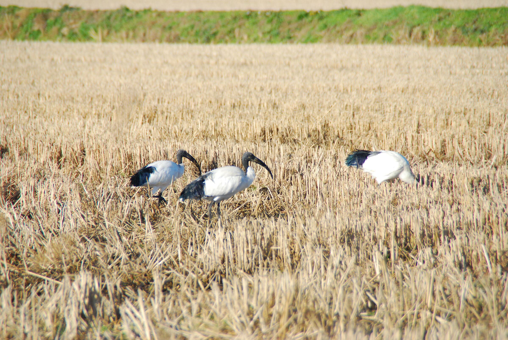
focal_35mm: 300
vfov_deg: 4.6
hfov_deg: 6.9
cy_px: 170
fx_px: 4239
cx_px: 254
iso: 800
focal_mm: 200
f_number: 6.3
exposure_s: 1/2000
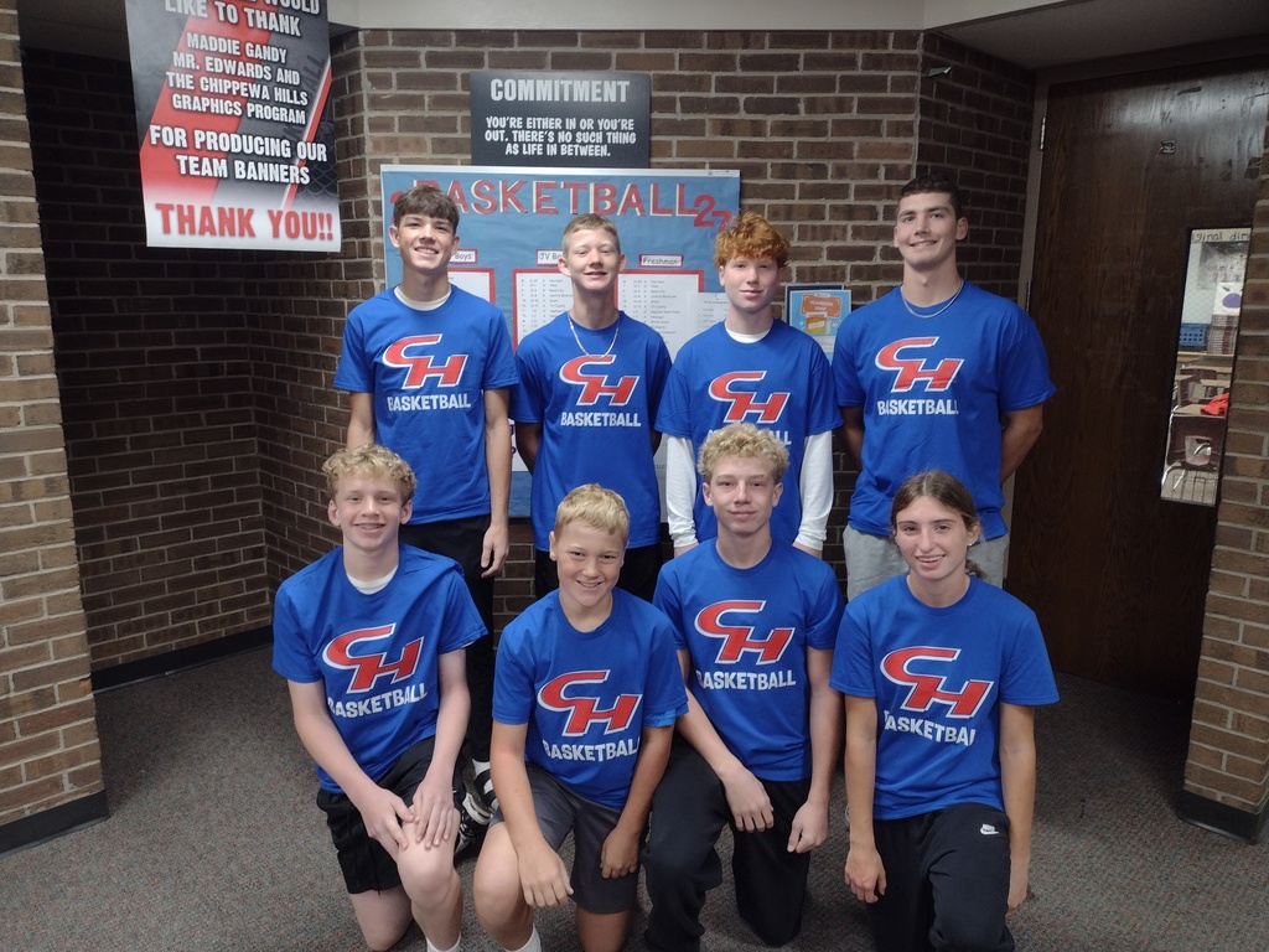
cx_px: 634
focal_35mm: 27
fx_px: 990
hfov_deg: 65.3
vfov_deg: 51.4
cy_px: 476
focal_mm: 4.71
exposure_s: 1/40
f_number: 1.7
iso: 378
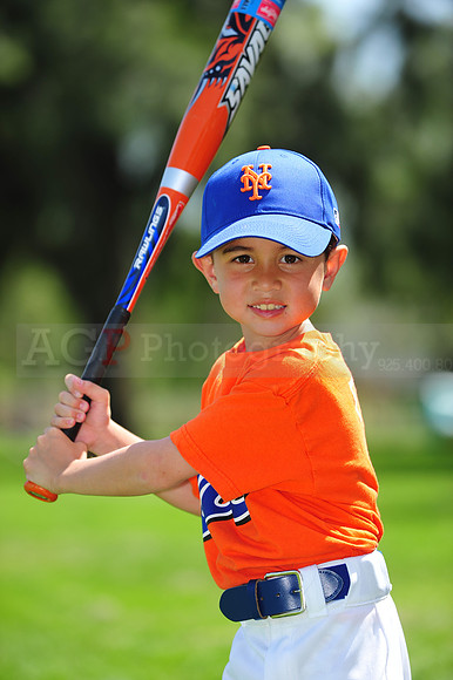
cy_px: 340
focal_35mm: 200
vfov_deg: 10.3
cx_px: 226
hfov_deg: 6.9
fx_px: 3779
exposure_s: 1/640
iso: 200
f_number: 4.5
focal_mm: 200
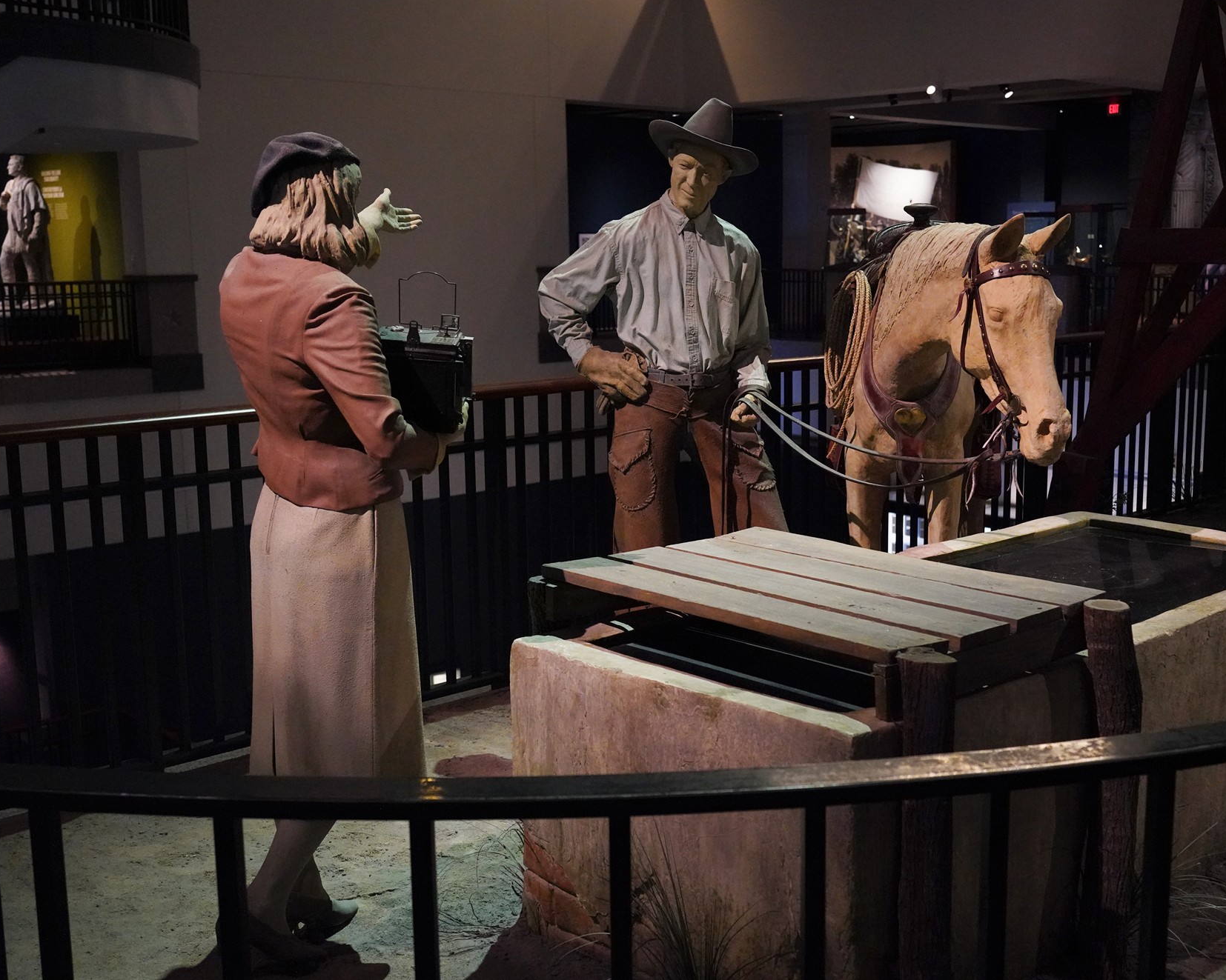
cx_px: 718
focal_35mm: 42
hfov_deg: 43.7
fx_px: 1524
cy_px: 487
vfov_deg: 35.7
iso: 8000
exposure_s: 1/100
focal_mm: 37
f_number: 5
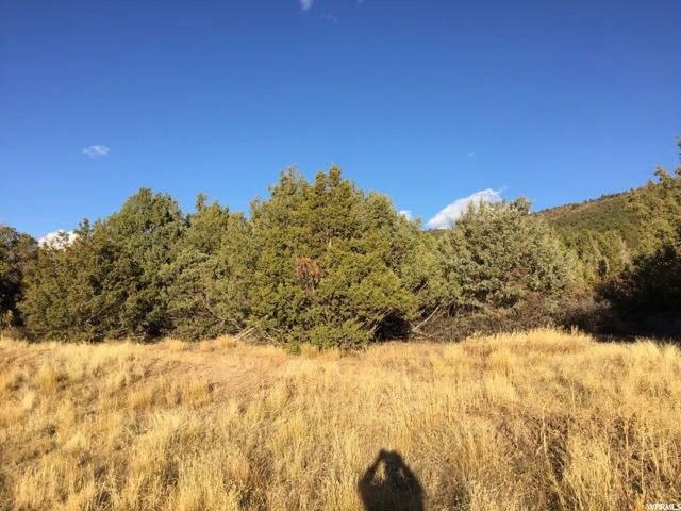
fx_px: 571
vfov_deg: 48.2
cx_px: 340
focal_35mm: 29
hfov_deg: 61.7
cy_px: 256
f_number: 2.2
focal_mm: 4.15
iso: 32
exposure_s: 1/1099
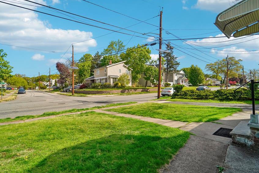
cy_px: 88
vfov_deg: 70.4
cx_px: 117
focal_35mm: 17
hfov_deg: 93.0
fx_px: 122
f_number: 8
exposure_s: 1/800
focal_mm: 14
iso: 400
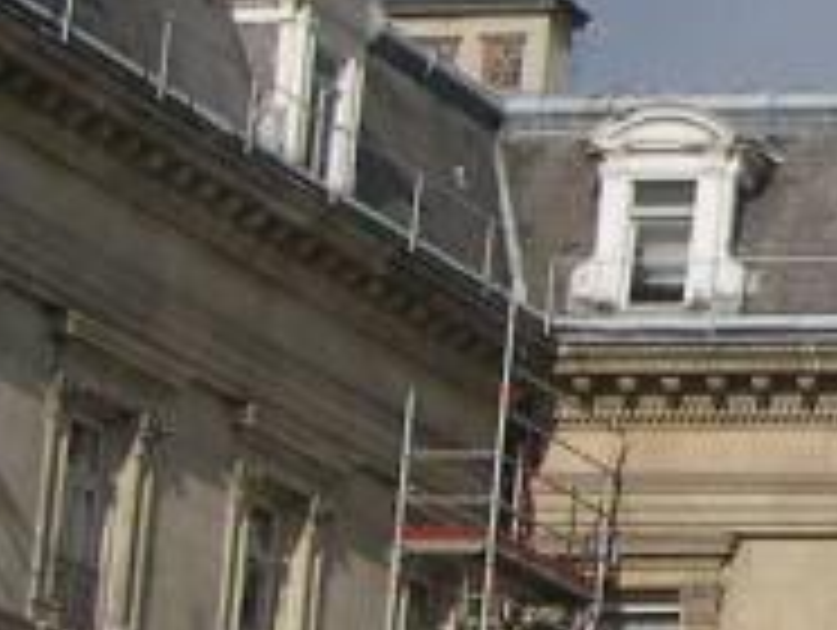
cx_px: 2084
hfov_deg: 7.9
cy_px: 382
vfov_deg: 6.4
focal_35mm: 231
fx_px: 5593
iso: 100
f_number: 8
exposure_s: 1/313
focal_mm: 9
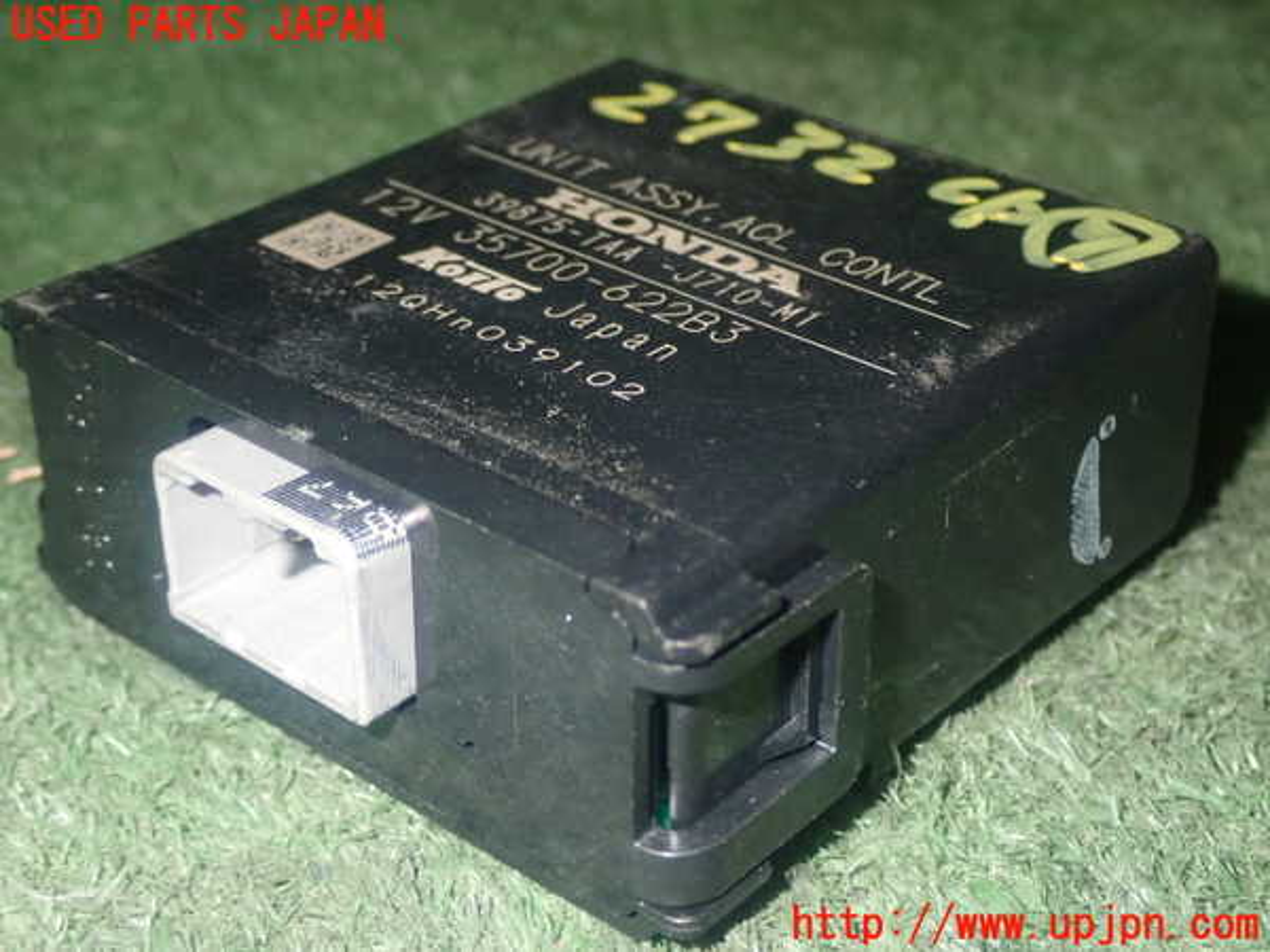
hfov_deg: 31.2
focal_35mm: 62
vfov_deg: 23.7
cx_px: 635
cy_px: 476
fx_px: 2275
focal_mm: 11.09
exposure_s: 1/60
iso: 800
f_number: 10
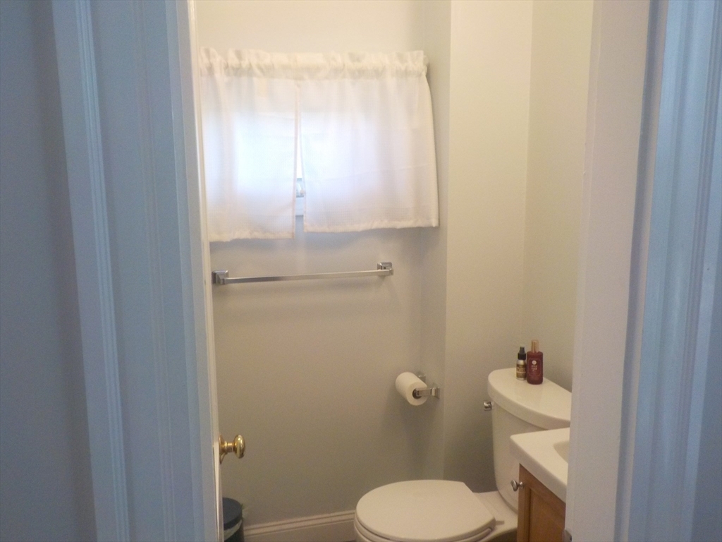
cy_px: 271
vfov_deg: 46.8
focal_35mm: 30
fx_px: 626
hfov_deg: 60.0
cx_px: 361
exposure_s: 1/30
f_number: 3.3
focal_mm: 4.1
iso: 280
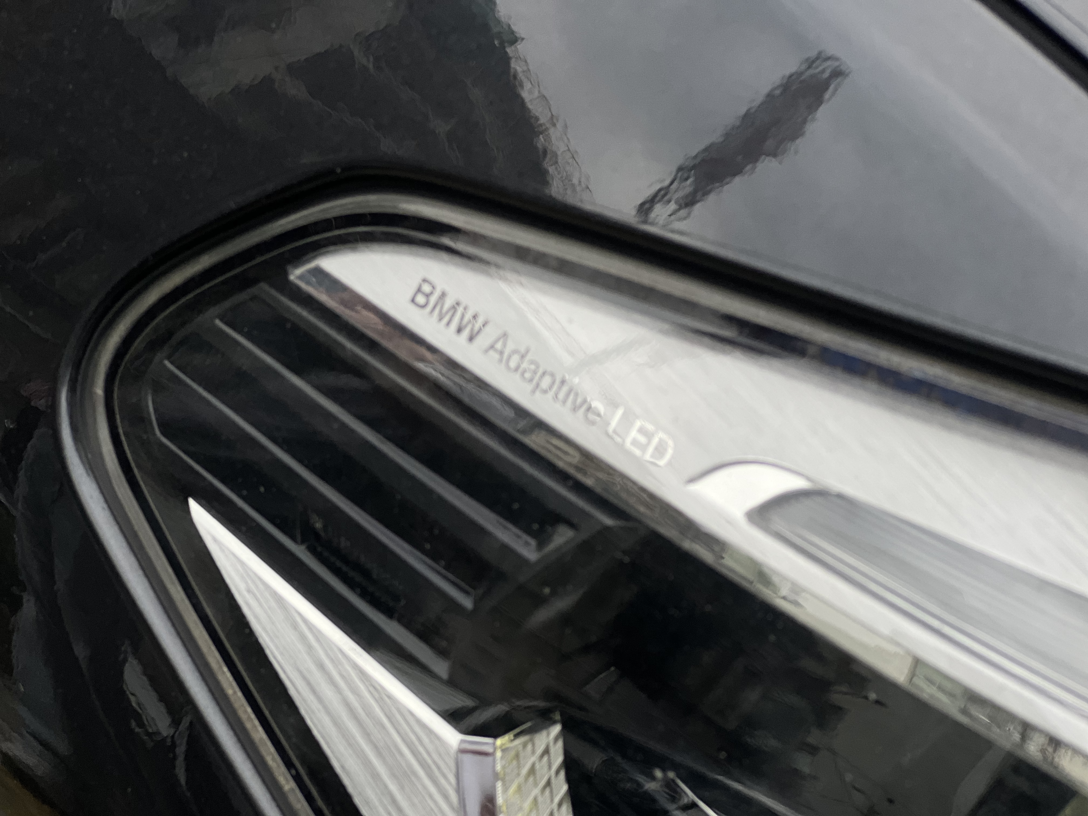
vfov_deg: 19.1
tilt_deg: -32.0
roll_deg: +1.9
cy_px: 408
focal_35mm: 77
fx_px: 2420
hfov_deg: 25.3
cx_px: 544
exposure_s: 1/121
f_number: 2.8
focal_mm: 9
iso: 40
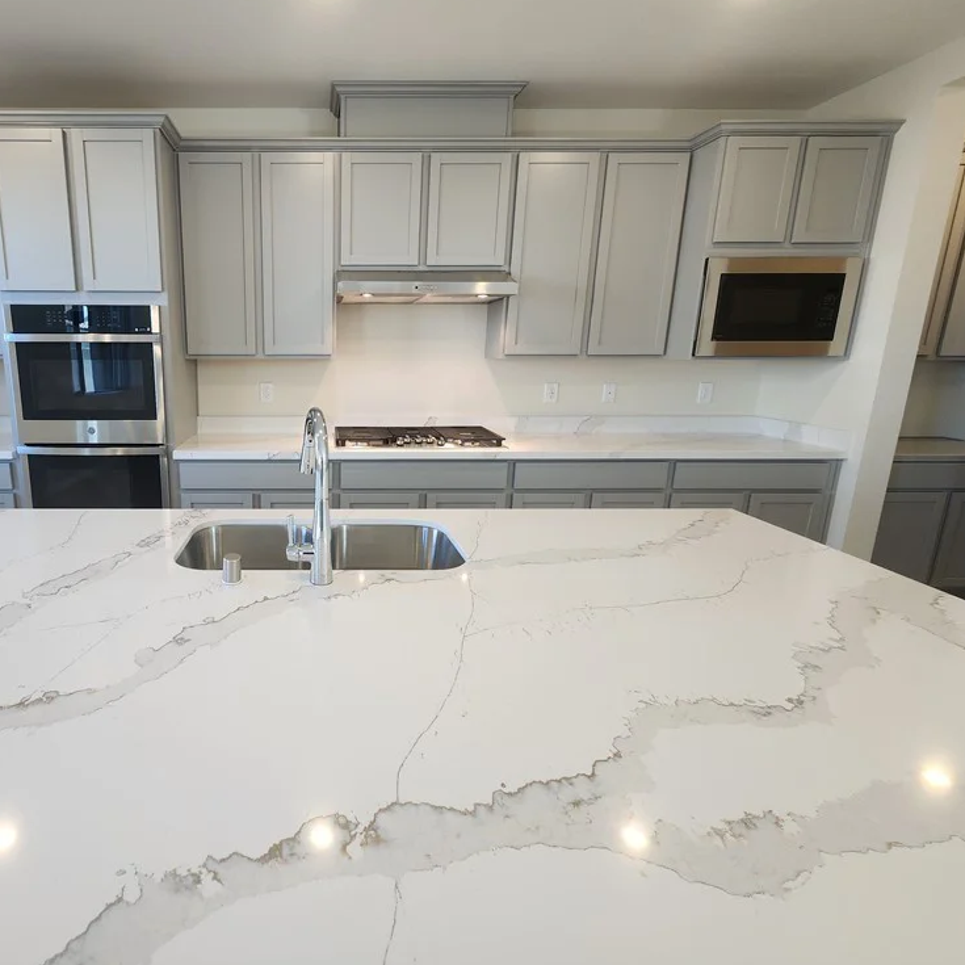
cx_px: 312
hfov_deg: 84.0
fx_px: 505
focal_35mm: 16
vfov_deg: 87.4
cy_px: 474
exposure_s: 1/60
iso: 100
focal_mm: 2.2
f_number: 2.2
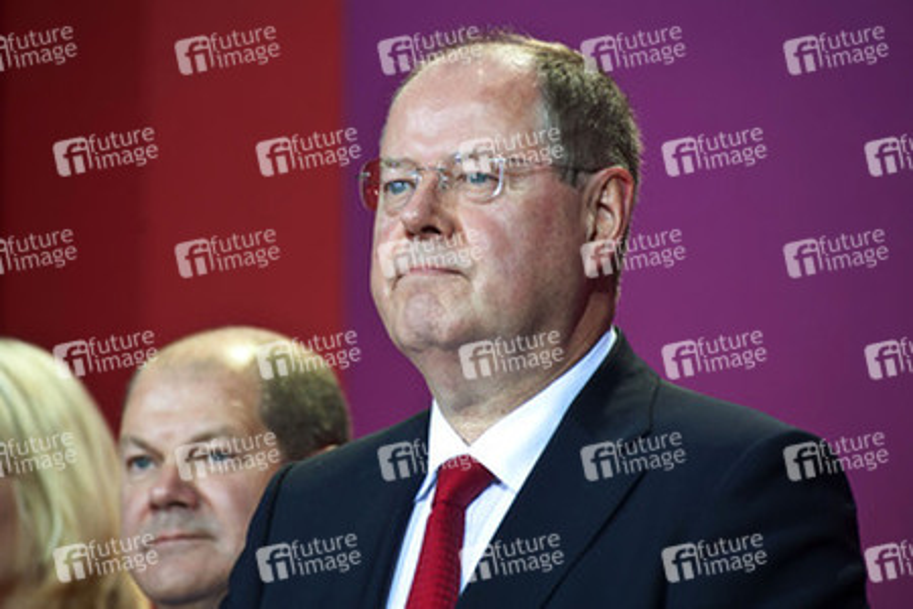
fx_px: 5072
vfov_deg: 6.9
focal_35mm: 200
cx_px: 456
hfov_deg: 10.3
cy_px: 304
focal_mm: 200
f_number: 5.6
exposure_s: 1/125
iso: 1600
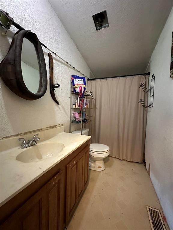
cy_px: 115
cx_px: 86
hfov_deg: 85.7
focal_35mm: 14
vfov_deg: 102.1
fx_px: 93
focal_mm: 2.22
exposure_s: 1/40
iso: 1250
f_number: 2.2
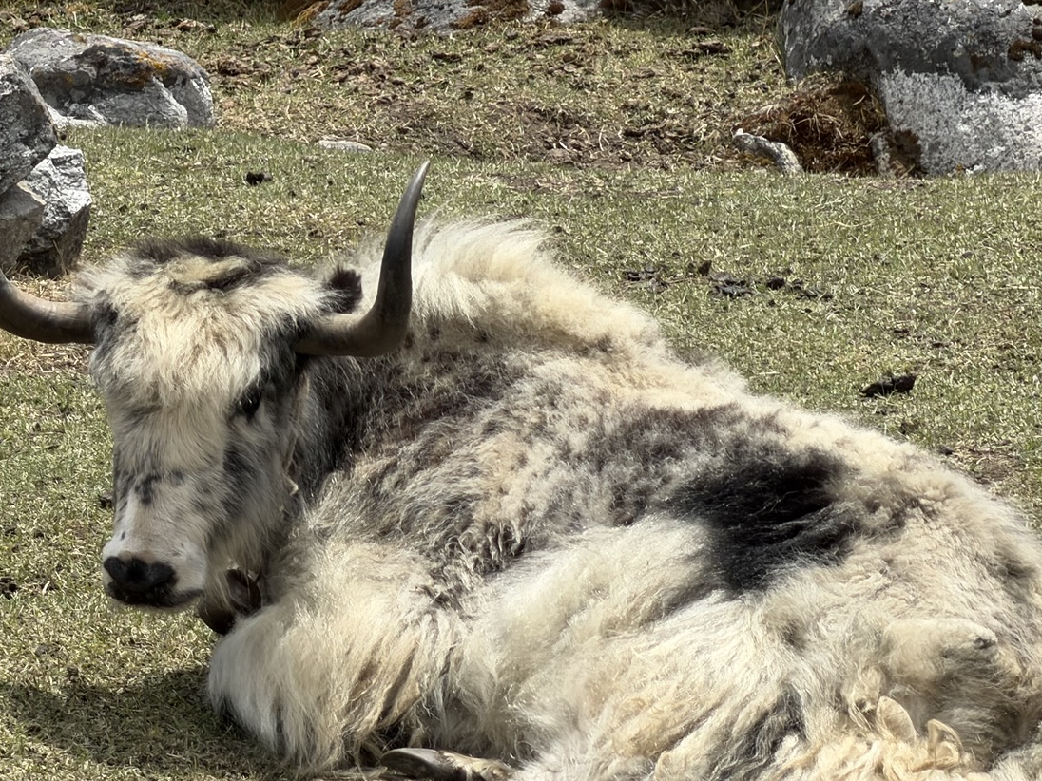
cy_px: 505
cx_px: 412
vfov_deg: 4.1
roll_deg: -0.3
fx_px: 10987
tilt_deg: -6.8
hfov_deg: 5.4
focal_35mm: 365
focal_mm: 16.89
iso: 25
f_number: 2.8
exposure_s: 1/639
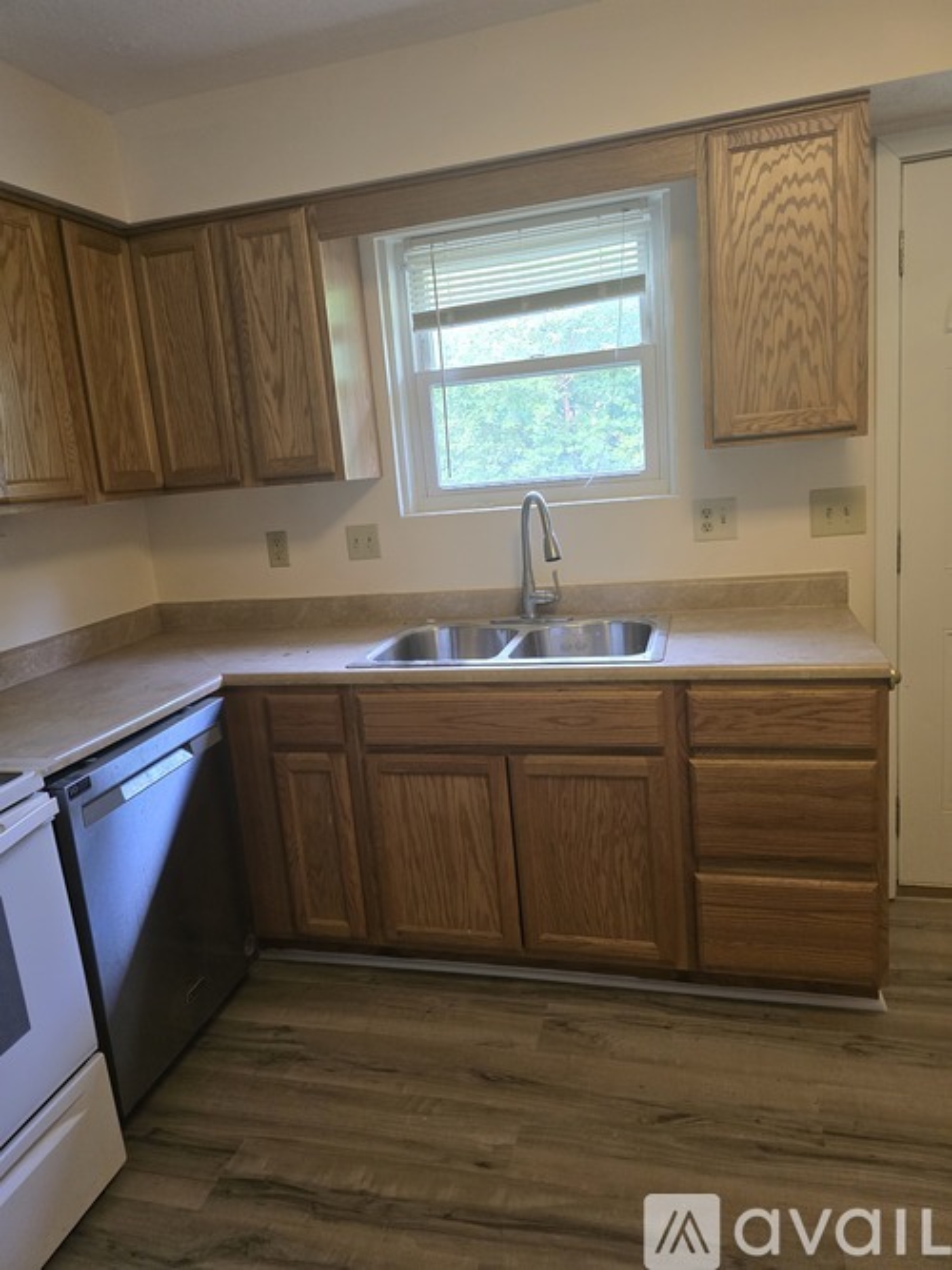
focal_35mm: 23
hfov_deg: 58.9
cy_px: 635
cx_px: 476
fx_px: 844
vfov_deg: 73.9
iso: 800
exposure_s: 1/120
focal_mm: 6.3
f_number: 1.7
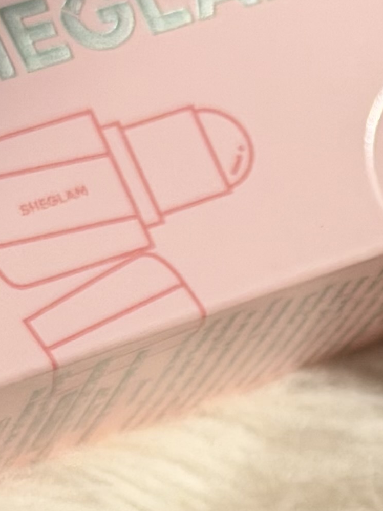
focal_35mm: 194
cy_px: 586
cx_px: 497
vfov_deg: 10.1
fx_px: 2863
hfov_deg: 7.6
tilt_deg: -43.2
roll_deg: -5.7
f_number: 1.78
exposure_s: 1/6024
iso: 64
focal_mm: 6.76
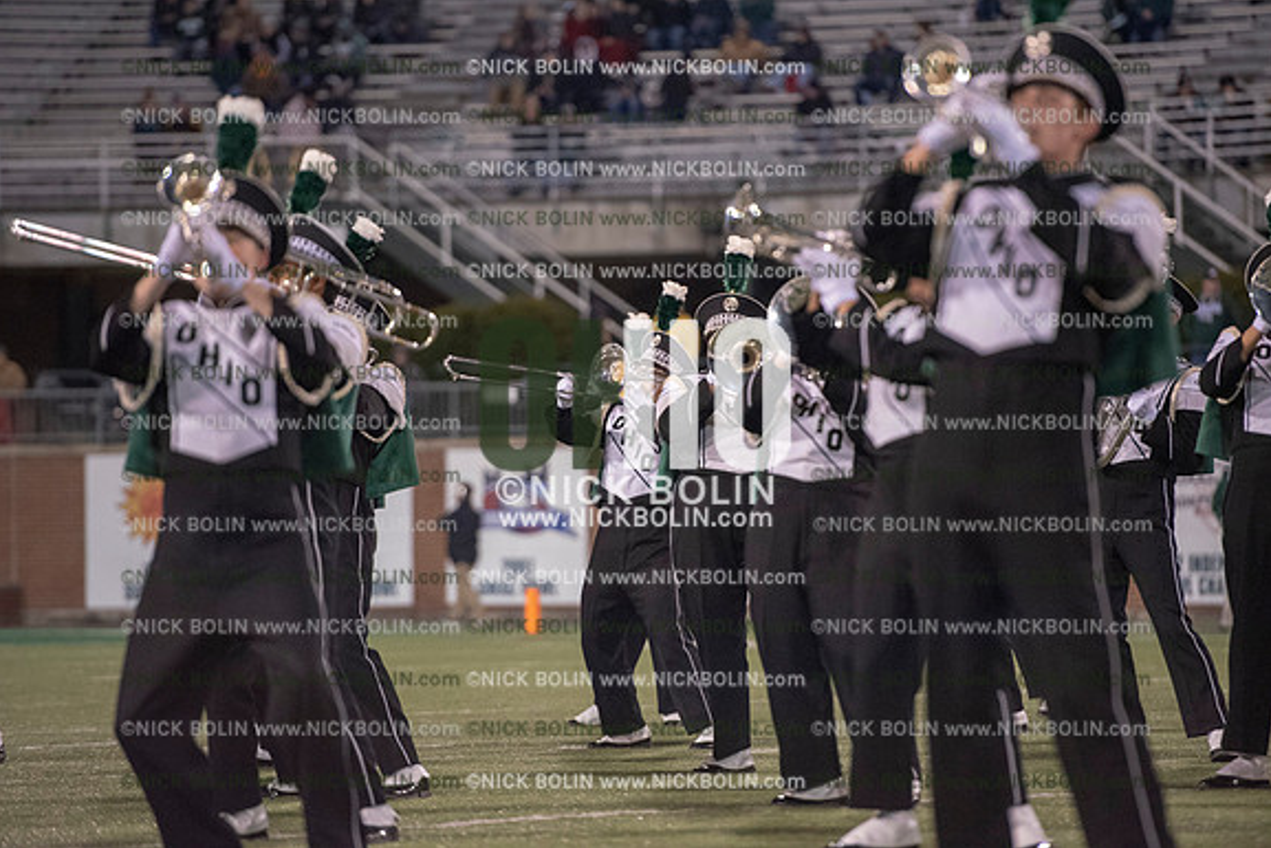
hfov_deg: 10.2
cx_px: 634
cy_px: 424
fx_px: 7098
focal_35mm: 201
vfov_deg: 6.8
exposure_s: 1/1250
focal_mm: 200
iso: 5000
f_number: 3.2
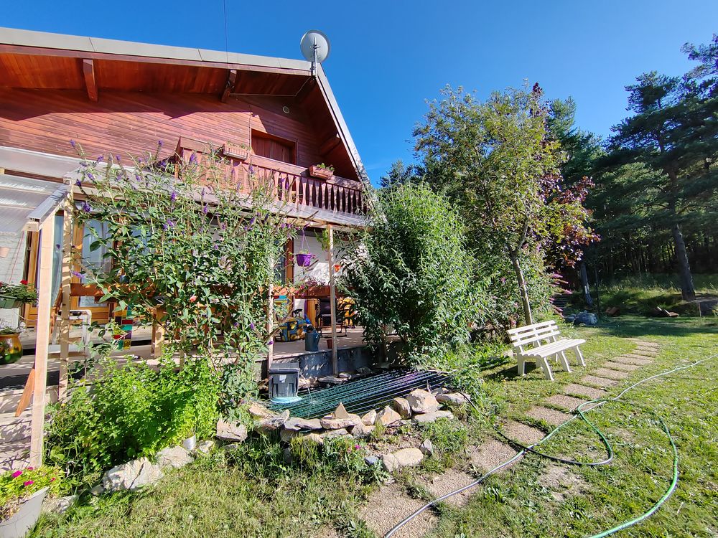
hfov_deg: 91.0
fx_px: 353
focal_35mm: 17
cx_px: 359
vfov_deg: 74.7
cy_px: 269
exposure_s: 1/912
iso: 100
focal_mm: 2.16
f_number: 2.2
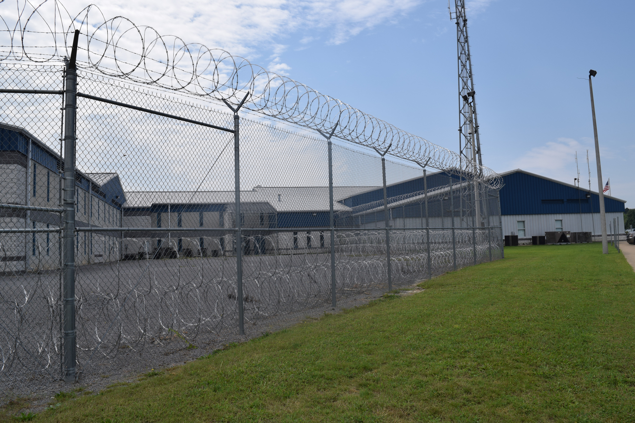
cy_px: 212
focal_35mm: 27
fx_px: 476
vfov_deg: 47.9
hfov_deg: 67.4
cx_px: 318
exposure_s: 1/500
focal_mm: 18
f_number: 11
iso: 200
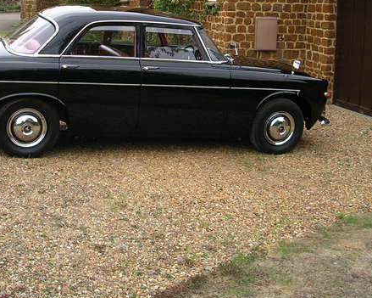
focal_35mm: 55
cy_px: 107
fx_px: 605
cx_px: 158
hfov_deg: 34.1
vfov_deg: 27.5
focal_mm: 5.8
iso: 50
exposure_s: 1/347
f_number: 2.8
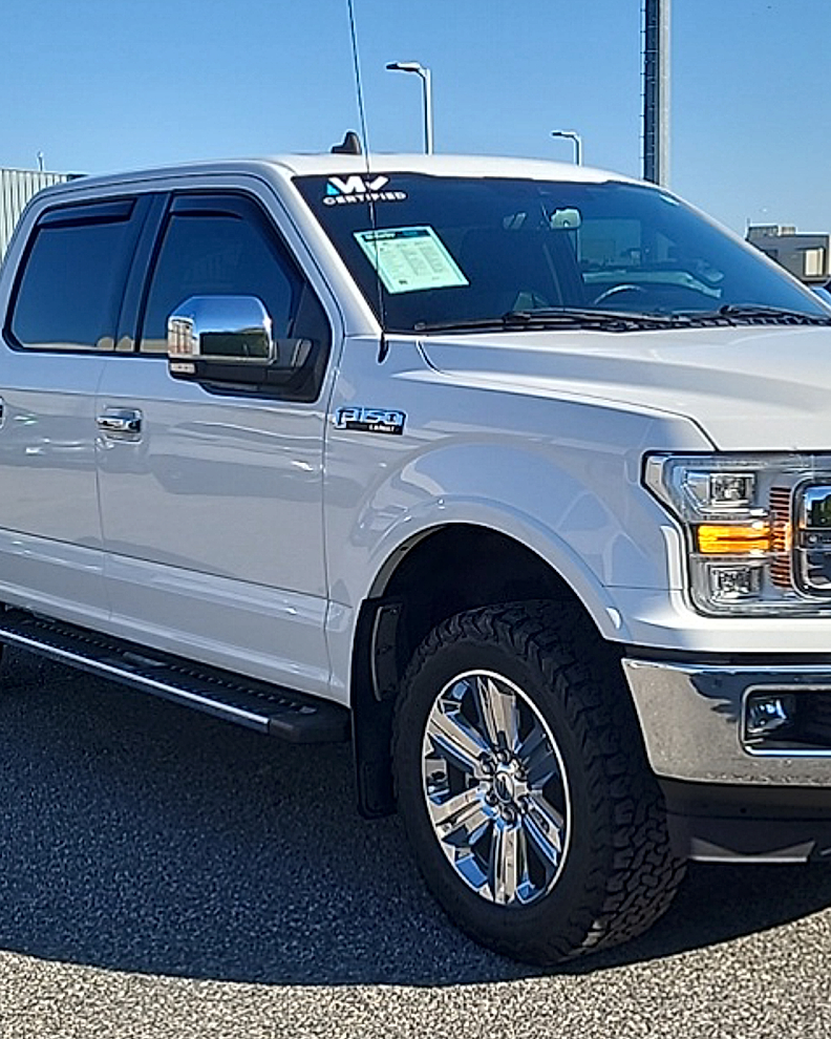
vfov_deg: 44.7
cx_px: 486
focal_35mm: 41
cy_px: 576
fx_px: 1260
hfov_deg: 36.4
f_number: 1.8
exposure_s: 1/1736
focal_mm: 5.4
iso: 50
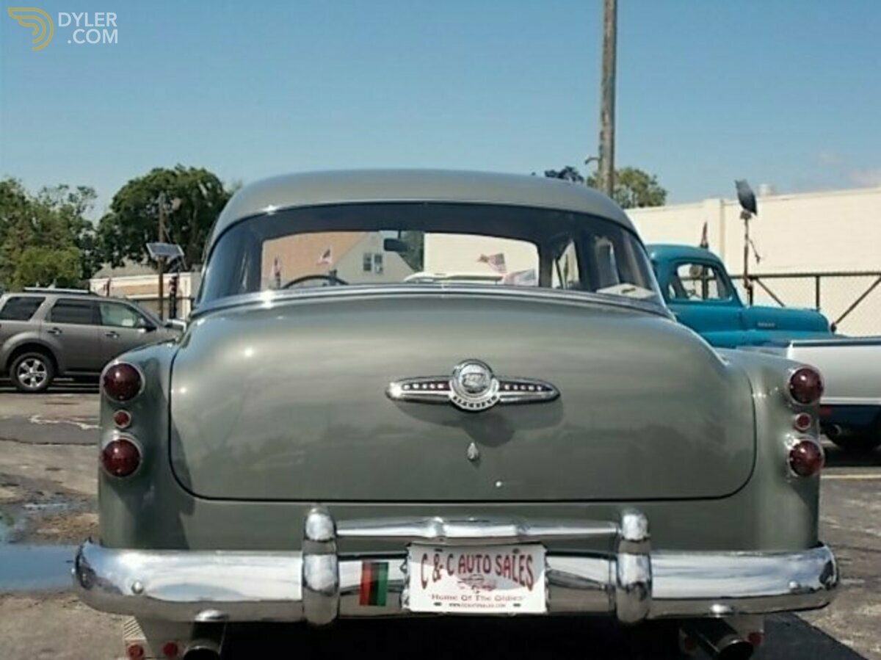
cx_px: 440
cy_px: 330
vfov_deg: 29.1
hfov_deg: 38.2
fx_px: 1272
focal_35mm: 50
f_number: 11.3
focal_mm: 9
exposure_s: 1/125
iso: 80
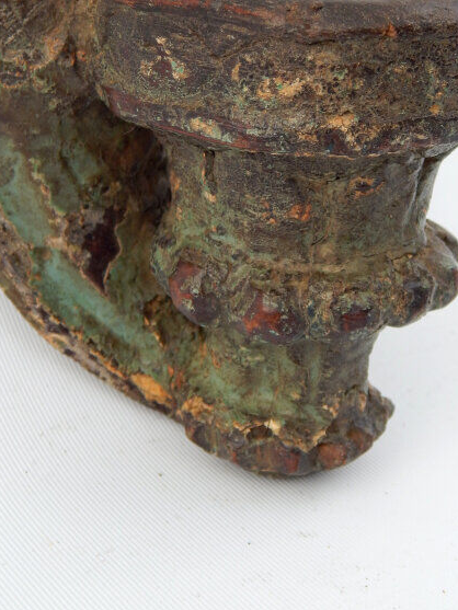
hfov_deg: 18.7
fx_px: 1393
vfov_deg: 24.5
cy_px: 184
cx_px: 211
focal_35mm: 79
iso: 125
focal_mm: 9.7
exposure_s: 1/250
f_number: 3.8
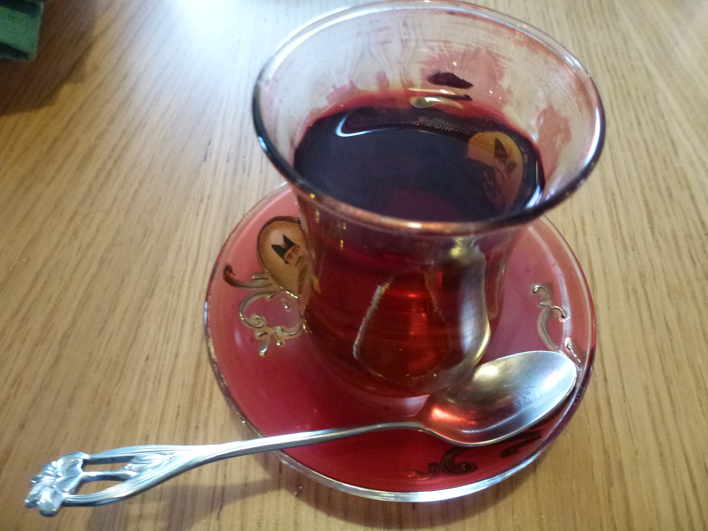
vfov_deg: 56.8
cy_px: 266
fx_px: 491
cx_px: 354
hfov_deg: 71.6
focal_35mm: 24
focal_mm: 4.3
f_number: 3.3
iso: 400
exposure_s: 1/13
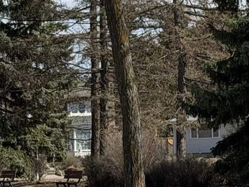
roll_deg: +2.6
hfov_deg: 9.1
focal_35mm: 217
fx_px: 1561
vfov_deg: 6.8
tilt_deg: +7.8
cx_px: 197
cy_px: -72
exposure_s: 1/6024
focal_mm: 6.76
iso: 64
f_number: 1.78
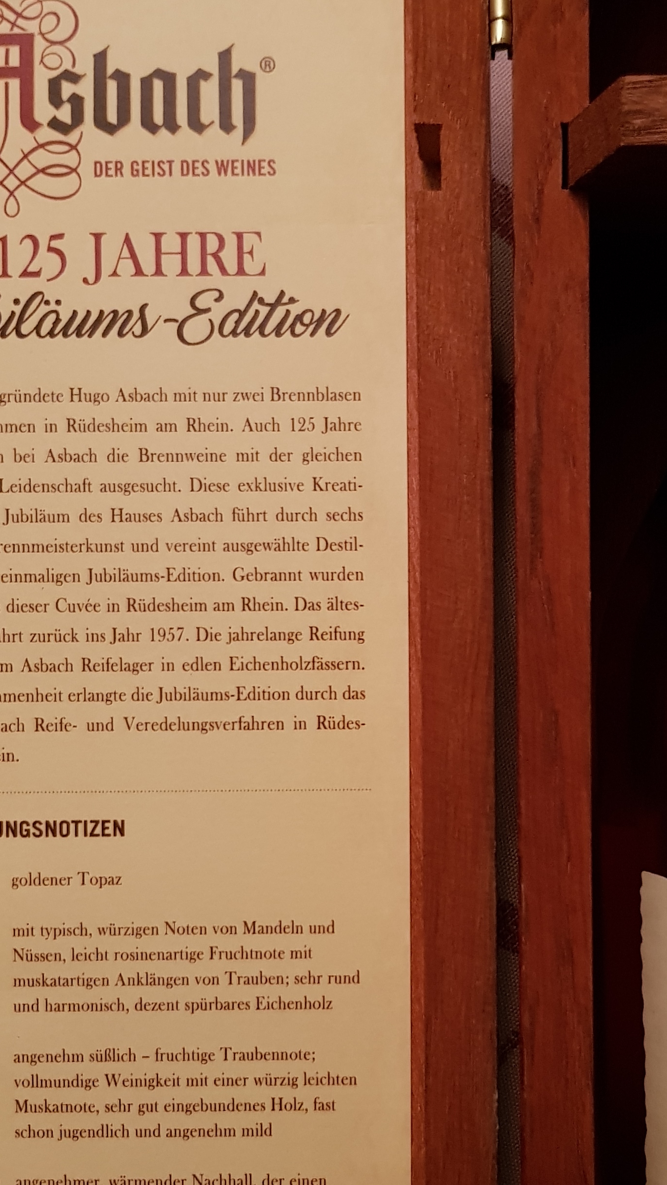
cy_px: 686
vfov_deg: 43.6
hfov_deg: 25.2
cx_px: 494
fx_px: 1478
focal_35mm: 47
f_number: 1.7
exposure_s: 1/10
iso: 250
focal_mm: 4.2
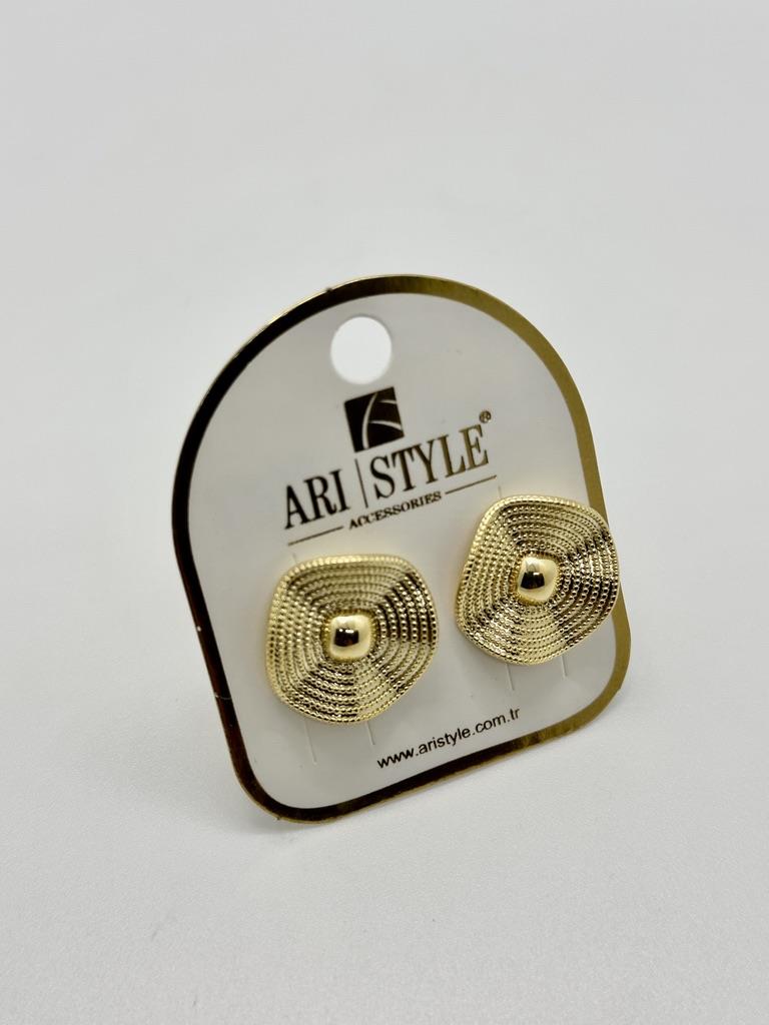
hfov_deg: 30.3
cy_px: 512
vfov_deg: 39.7
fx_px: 1422
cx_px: 384
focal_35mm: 48
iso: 64
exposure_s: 1/220
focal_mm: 6.86
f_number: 1.78
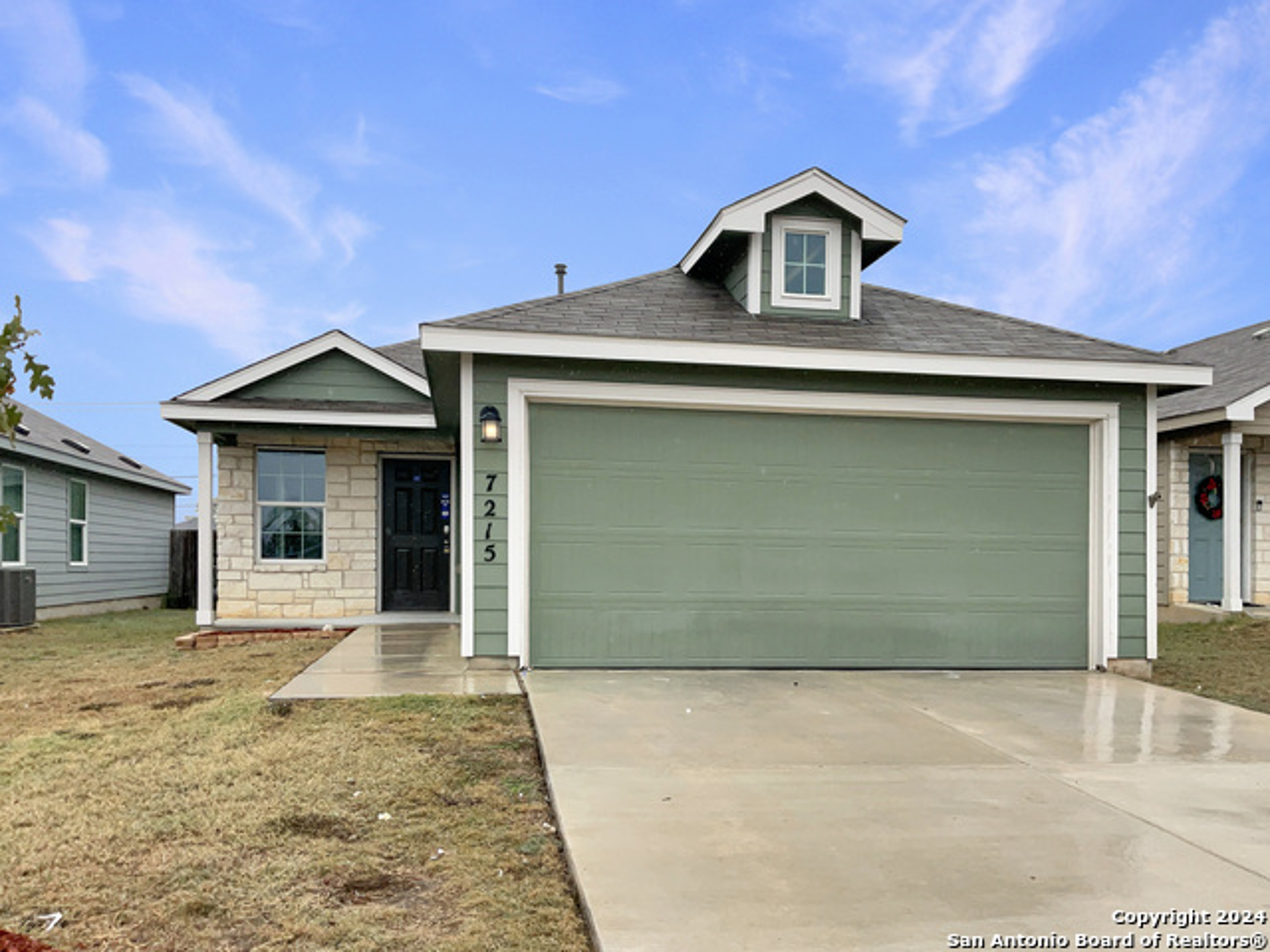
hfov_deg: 61.7
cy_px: 476
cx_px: 635
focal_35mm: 29
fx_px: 1064
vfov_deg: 48.2
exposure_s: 1/1451
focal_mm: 3
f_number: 1.8
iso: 16
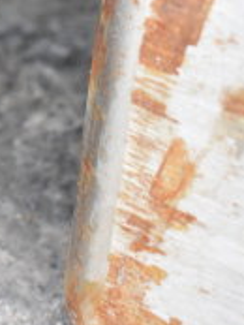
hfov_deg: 8.9
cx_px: -252
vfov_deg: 12.3
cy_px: -39
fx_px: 1480
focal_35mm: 158
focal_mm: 31
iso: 320
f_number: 4.2
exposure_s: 1/50
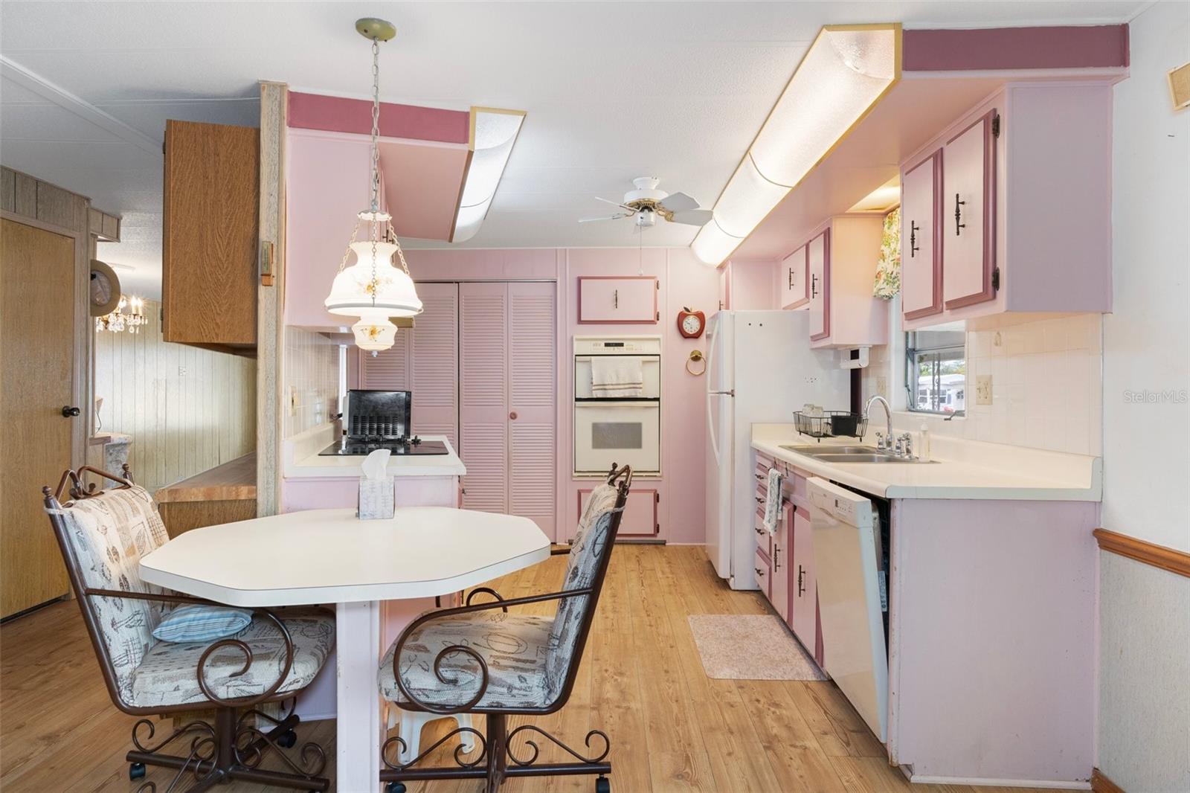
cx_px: 595
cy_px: 396
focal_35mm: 21
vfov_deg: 59.5
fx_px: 694
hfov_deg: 81.2
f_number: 8
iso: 320
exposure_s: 1/4
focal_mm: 14
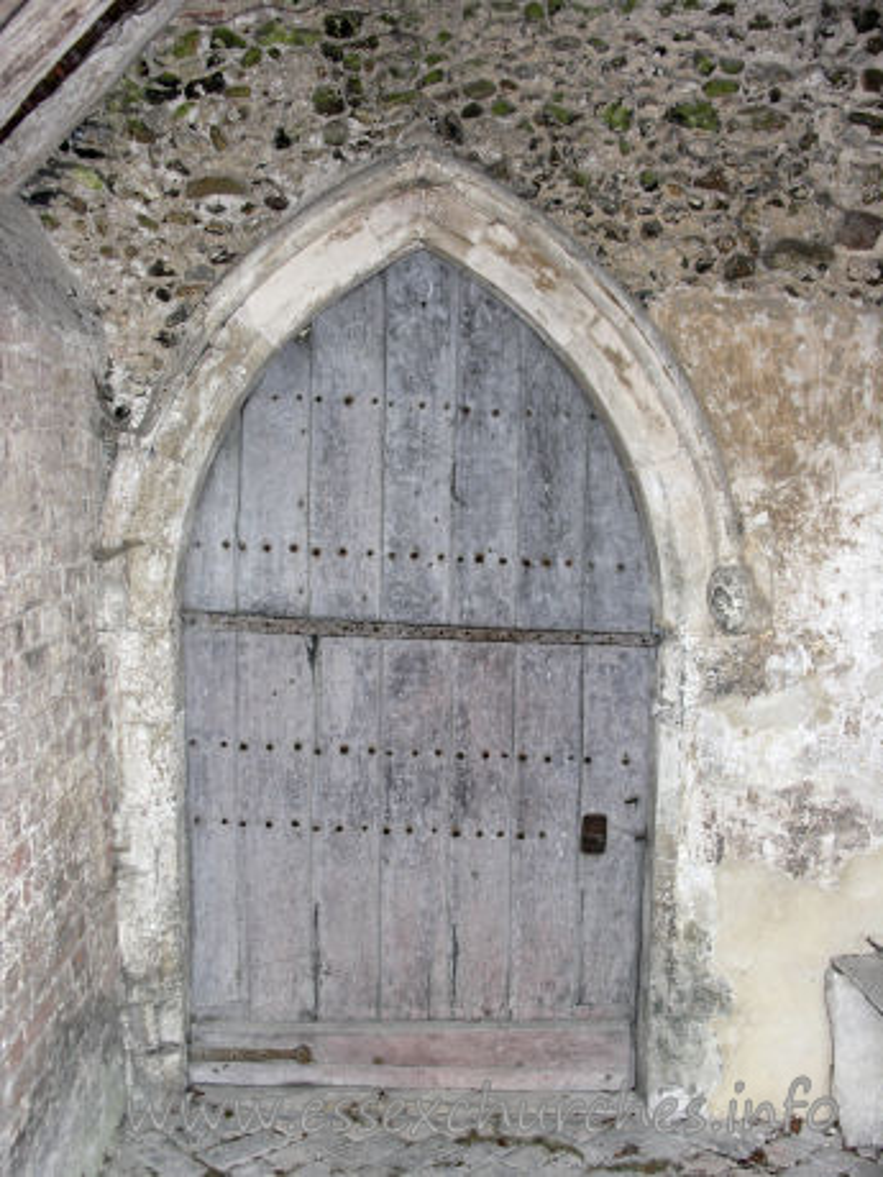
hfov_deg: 36.0
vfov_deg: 46.8
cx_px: 442
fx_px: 1360
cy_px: 588
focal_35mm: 40
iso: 50
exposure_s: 1/60.1
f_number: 2.9
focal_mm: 10.2
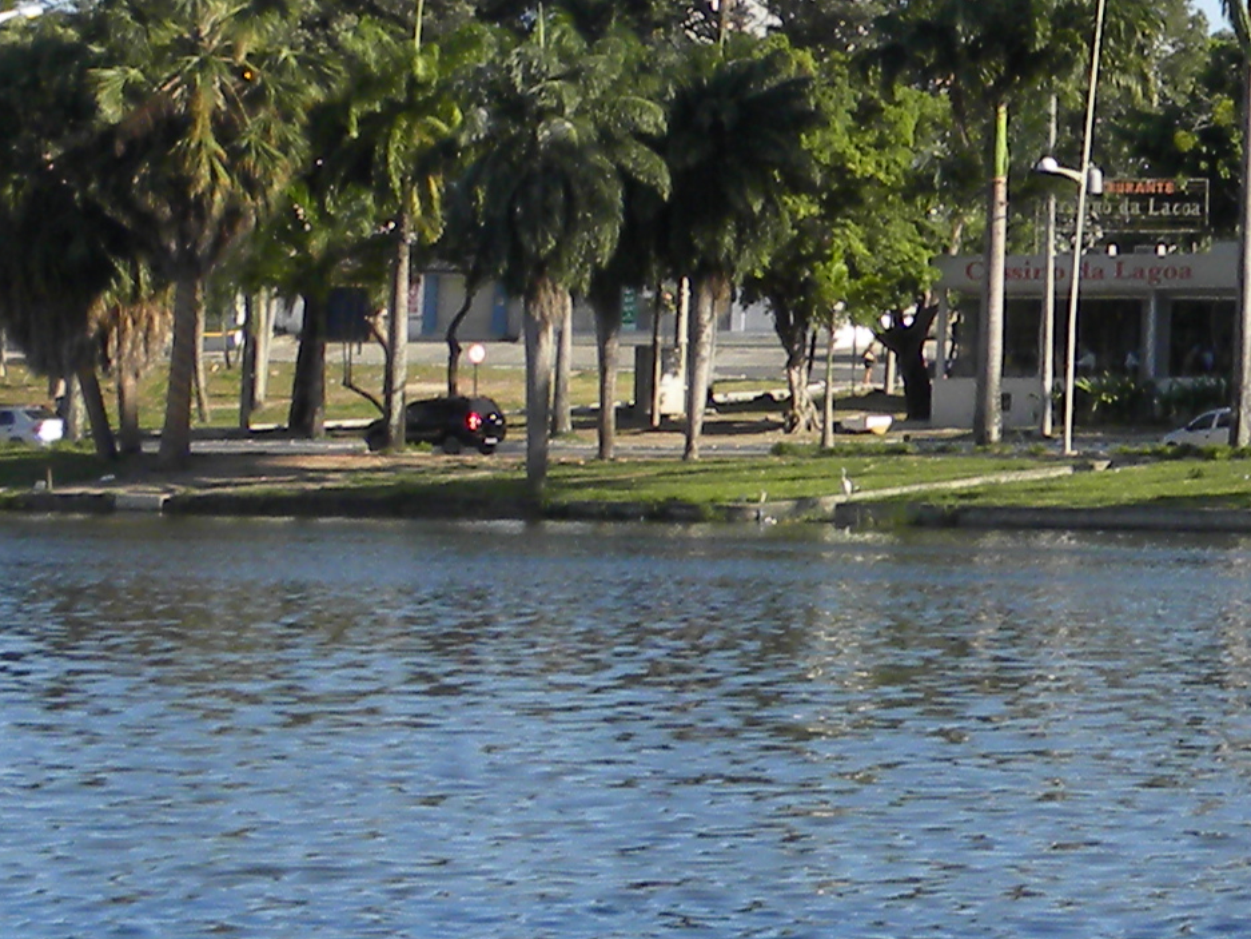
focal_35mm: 222
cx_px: 2457
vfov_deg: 6.6
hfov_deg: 8.5
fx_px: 8024
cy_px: -554
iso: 64
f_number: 5
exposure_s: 1/244
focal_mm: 9.2
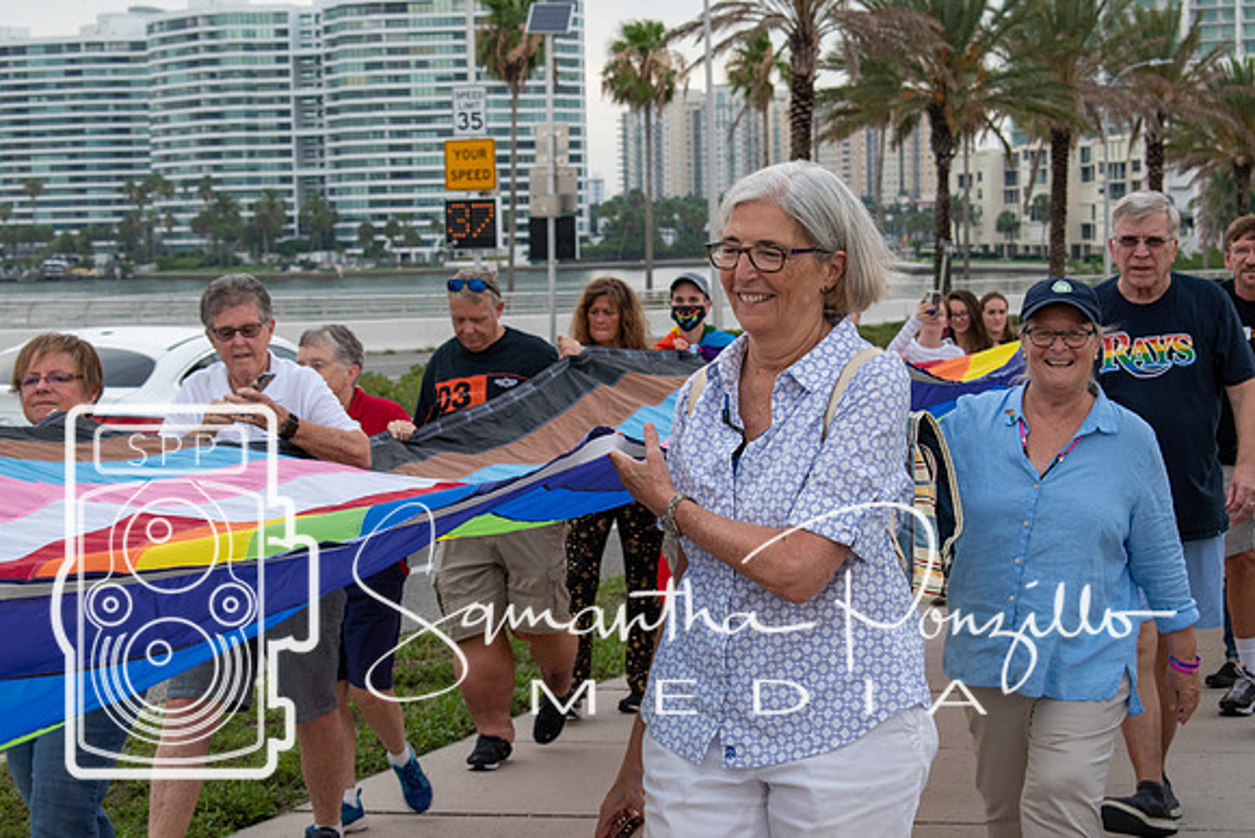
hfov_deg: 24.6
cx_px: 628
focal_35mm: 82
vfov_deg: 16.6
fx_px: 2877
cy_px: 419
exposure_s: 1/200
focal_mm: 55
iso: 400
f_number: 8
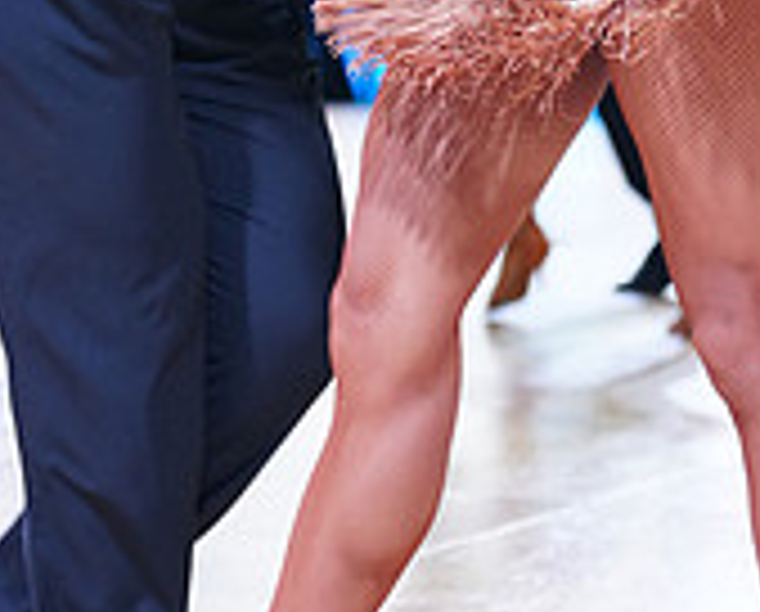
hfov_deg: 8.6
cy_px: -202
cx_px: 331
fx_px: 5073
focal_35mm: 225
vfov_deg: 6.8
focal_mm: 70
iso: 1250
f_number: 2.8
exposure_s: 1/400
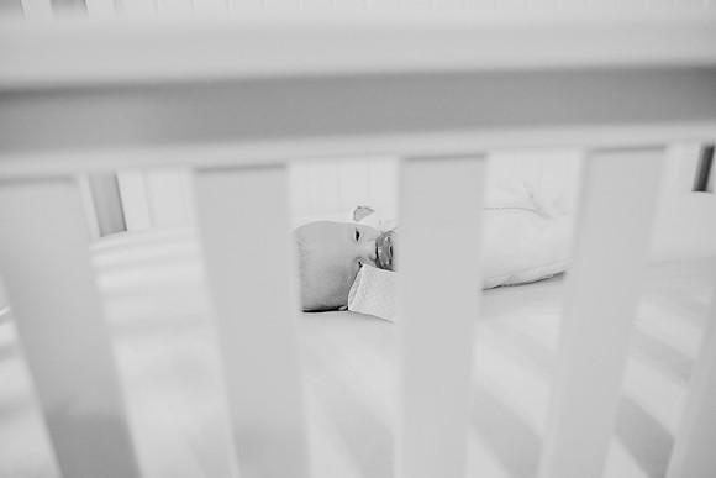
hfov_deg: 73.7
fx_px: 477
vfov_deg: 53.2
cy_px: 239
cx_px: 358
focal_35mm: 24
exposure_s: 1/160
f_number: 2.8
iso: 800
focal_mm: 24
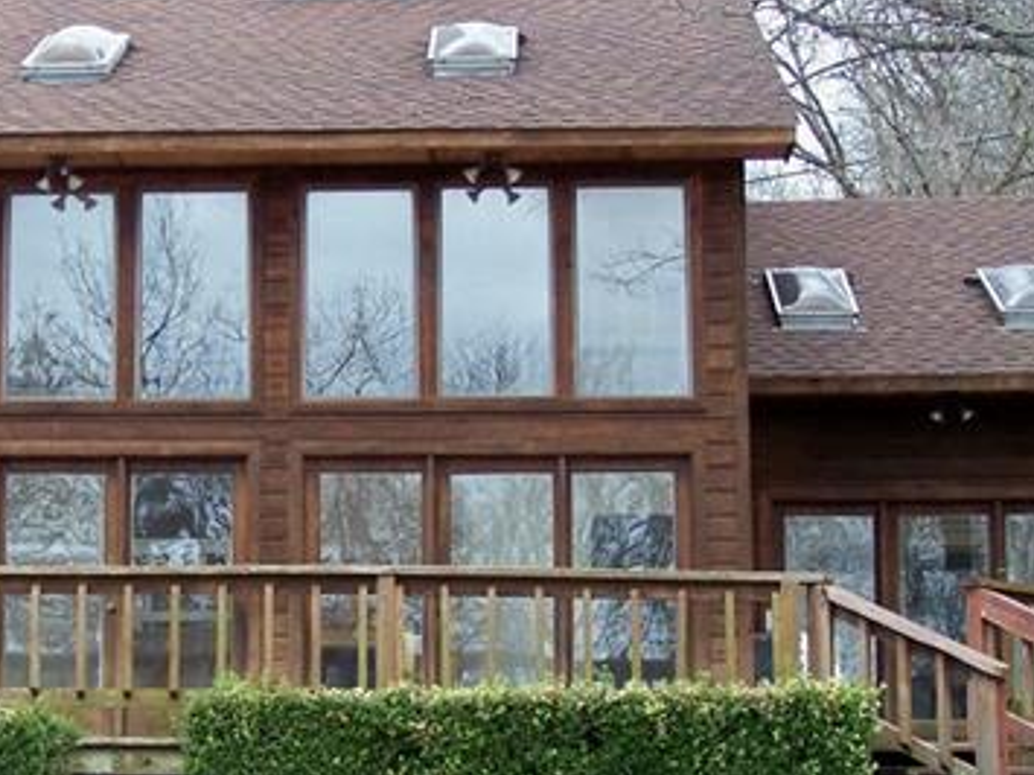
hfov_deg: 21.2
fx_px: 2747
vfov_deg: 16.1
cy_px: 408
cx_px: 306
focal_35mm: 92
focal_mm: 8.5
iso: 80
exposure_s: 1/200
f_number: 3
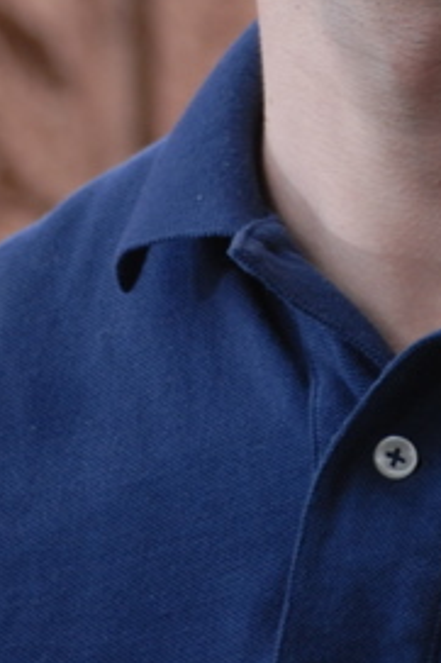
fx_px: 7432
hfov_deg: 3.4
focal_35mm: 404
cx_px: 453
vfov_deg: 5.1
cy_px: -204
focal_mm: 70
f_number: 5
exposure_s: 1/100
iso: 160
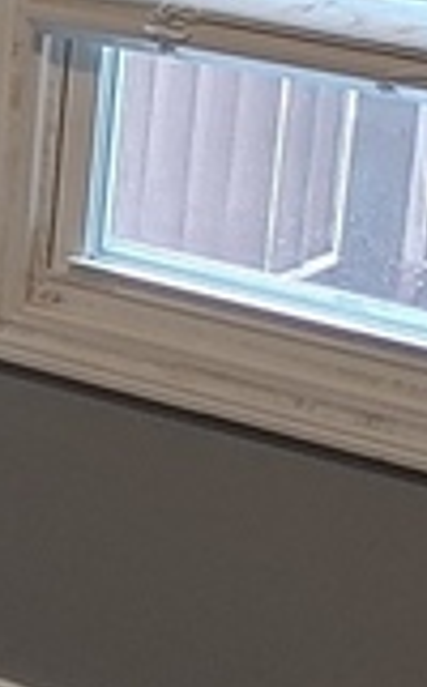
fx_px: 3329
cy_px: -226
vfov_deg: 11.5
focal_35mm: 178
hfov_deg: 6.7
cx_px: -807
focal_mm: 4.23
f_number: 1.5
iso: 150
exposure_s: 1/40
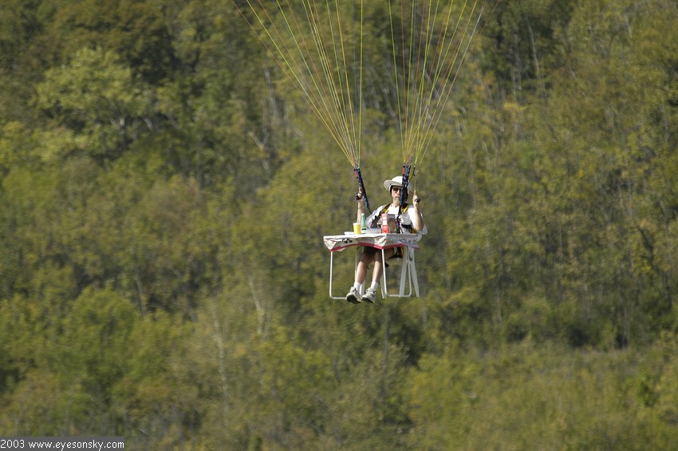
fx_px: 11289
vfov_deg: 2.3
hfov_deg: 3.4
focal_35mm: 600
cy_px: 226
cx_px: 339
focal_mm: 400
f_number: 5.6
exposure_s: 1/640
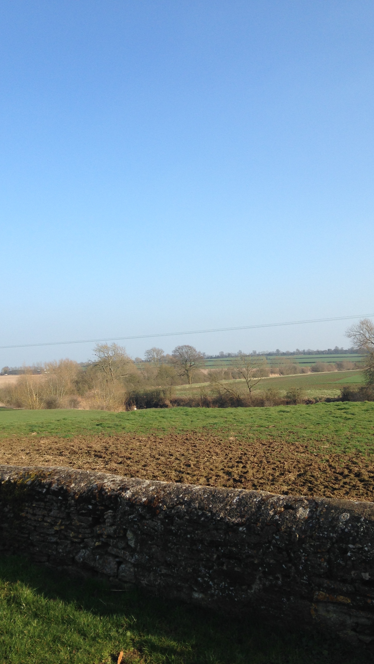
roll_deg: +1.7
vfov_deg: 55.3
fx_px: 635
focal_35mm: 36
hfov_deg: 32.8
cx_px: 182
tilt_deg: +5.5
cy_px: 332
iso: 50
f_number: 2.4
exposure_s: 1/847
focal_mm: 4.12
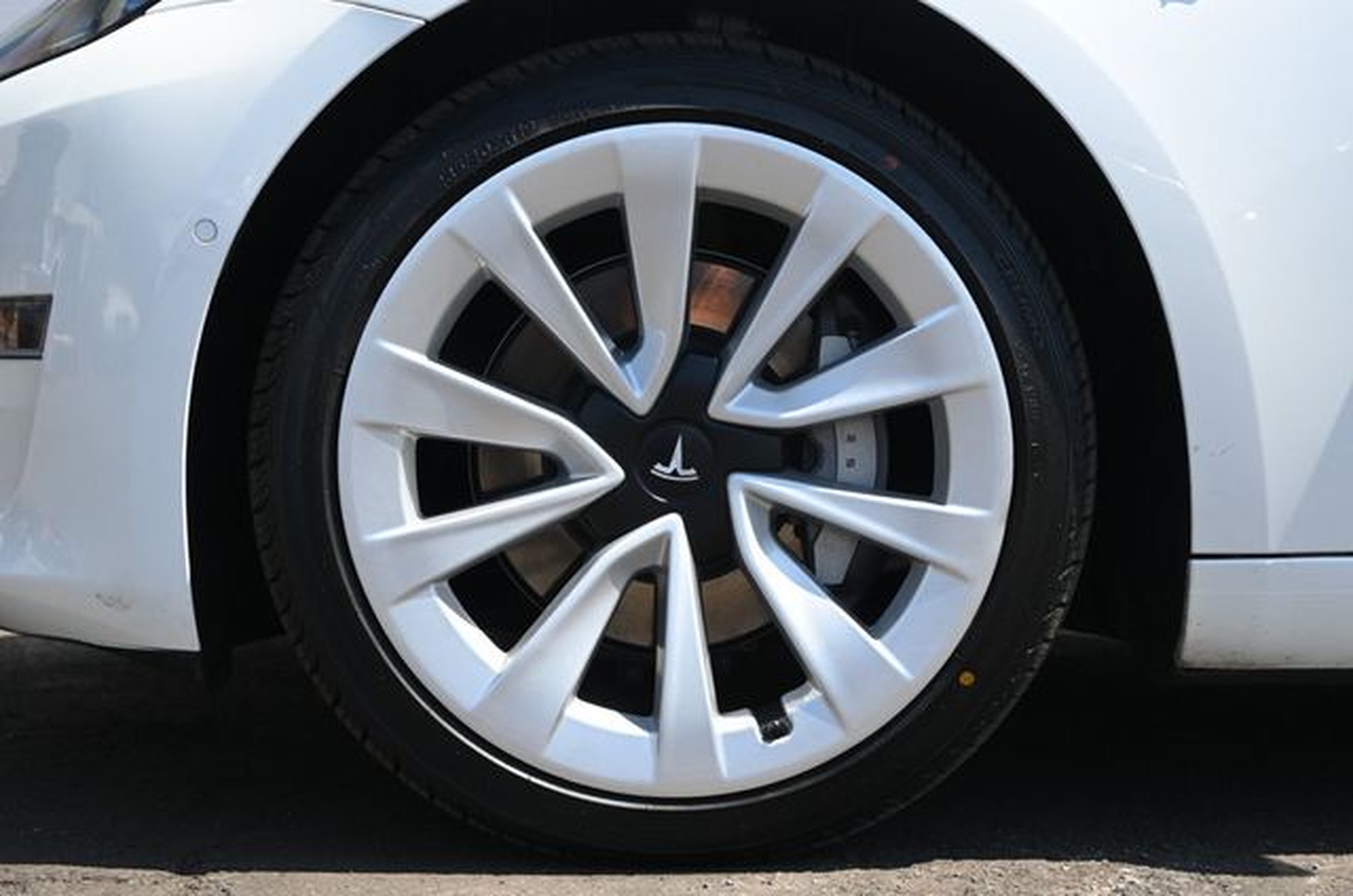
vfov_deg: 19.6
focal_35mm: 69
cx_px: 676
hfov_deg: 29.3
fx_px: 2588
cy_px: 448
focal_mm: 46
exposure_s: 1/250
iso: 220
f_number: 6
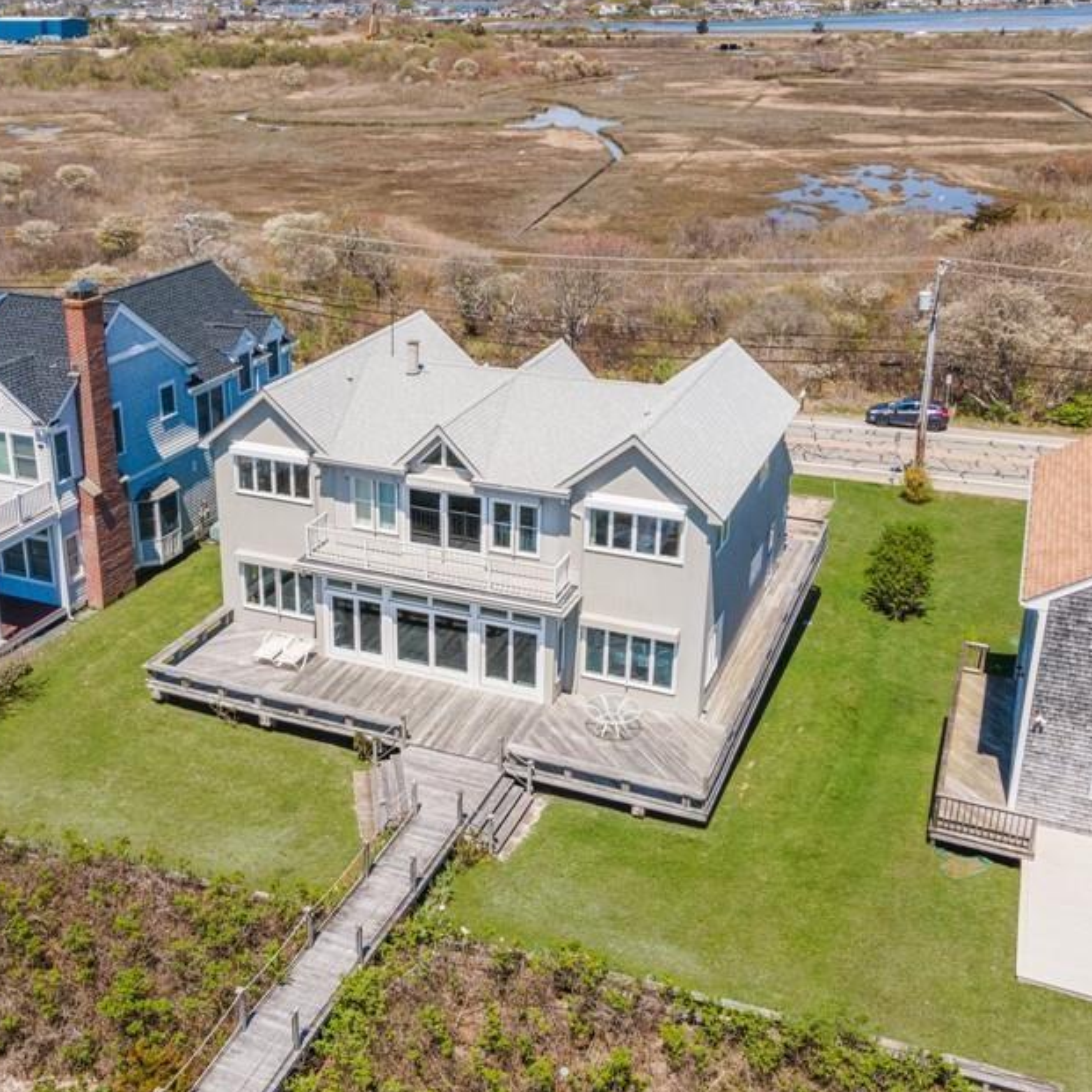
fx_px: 1249
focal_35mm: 35
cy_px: 484
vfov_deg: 47.1
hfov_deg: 46.9
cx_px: 427
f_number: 2.8
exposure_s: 1/730
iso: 100
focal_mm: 4.5
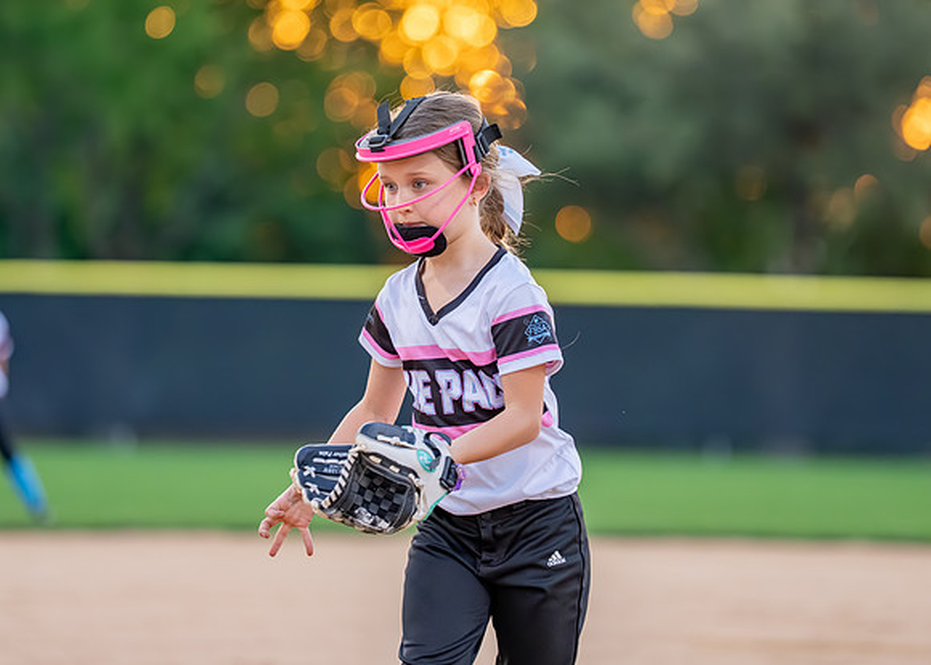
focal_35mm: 230
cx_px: 489
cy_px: 284
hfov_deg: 8.8
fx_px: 6081
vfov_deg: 6.3
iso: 1600
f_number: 2.8
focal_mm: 167
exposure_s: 1/1250
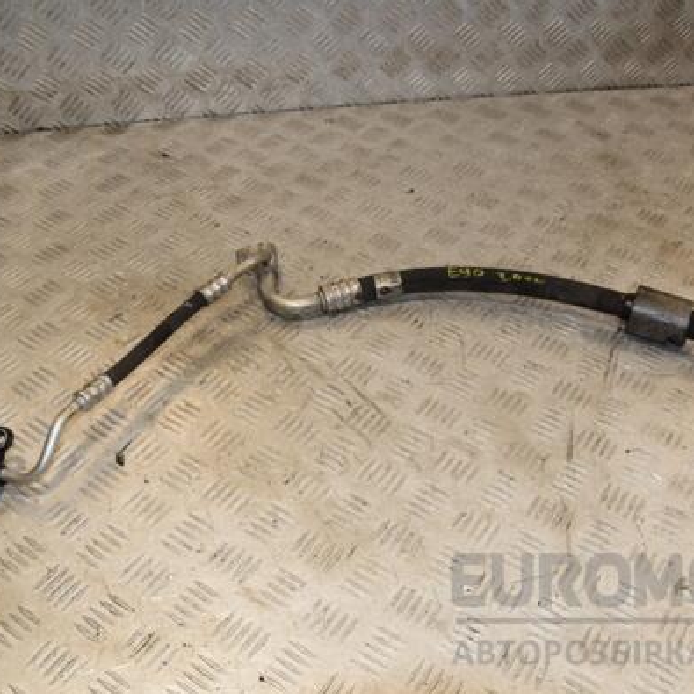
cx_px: 418
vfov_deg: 41.3
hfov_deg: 41.1
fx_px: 922
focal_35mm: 41
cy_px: 346
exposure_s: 1/200
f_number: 10
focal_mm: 21
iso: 800
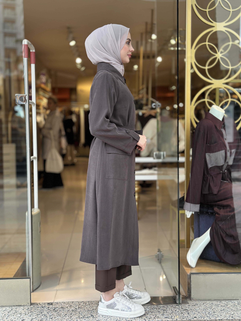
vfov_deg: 39.7
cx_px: 120
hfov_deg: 30.3
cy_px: 160
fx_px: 446
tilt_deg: -2.8
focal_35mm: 48
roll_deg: +0.7
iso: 80
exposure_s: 1/196
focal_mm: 6.86
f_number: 1.78
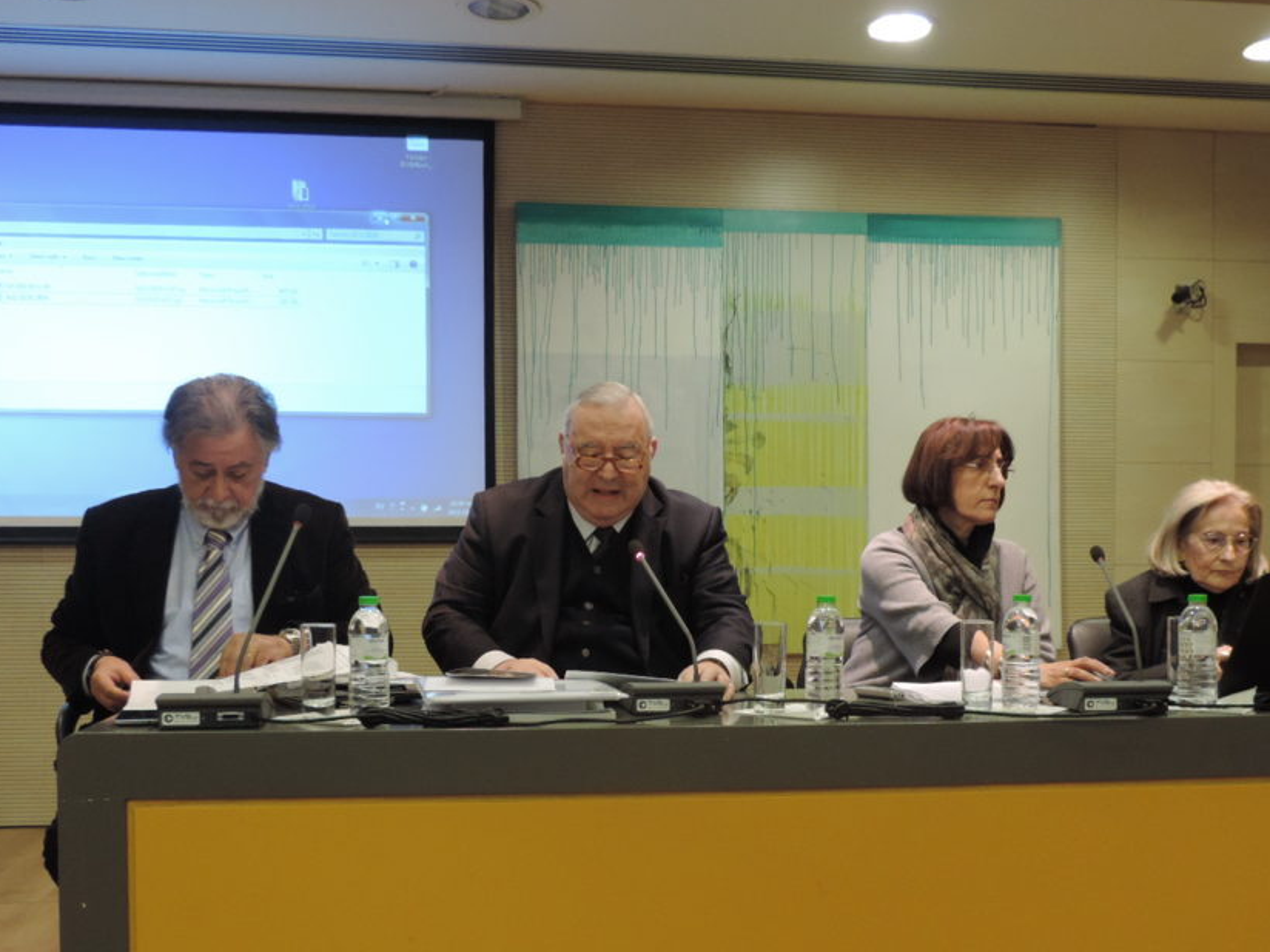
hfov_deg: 45.7
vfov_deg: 35.0
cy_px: 582
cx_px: 704
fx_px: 1504
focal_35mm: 41
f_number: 3.2
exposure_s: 1/40
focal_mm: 5.8
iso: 400
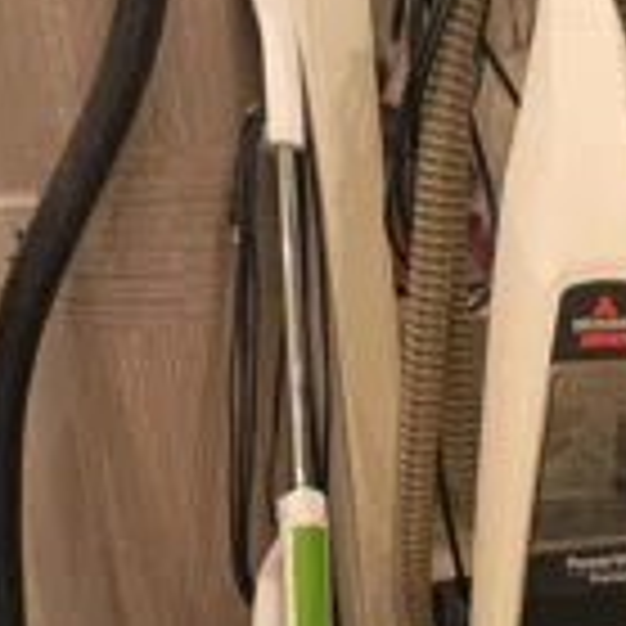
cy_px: 576
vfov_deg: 27.1
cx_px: 644
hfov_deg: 26.5
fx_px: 1248
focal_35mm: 61
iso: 4766
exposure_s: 1/40
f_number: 1.75
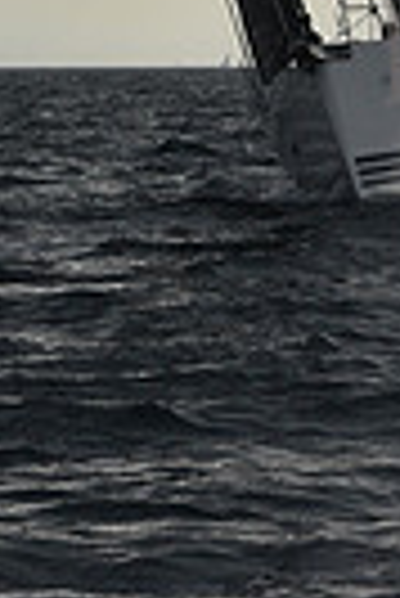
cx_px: 146
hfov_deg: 3.3
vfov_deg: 4.9
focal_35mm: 415
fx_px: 6898
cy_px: -638
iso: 400
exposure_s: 1/800
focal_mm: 95
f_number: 14
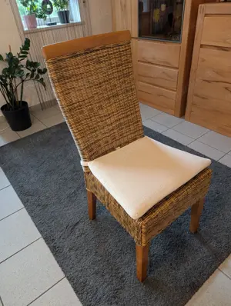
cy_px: 153
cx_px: 116
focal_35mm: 24
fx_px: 213
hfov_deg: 57.0
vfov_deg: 71.5
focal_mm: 6.9
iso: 168
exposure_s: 1/25
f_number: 1.68
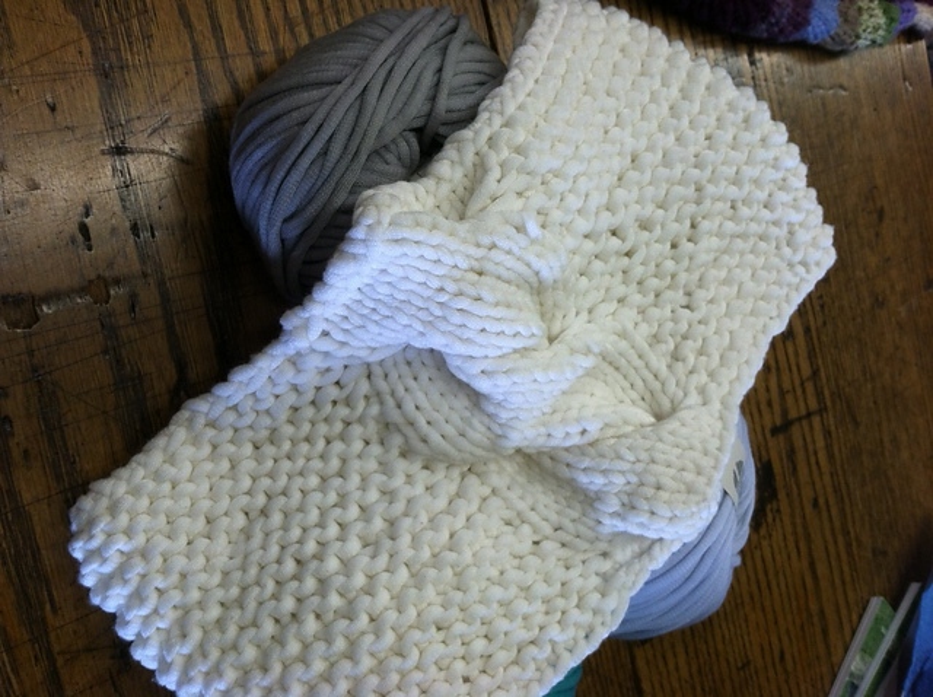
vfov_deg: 40.6
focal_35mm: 35
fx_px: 942
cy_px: 348
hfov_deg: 52.7
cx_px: 466
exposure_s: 1/40
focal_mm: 3.85
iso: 100
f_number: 2.8
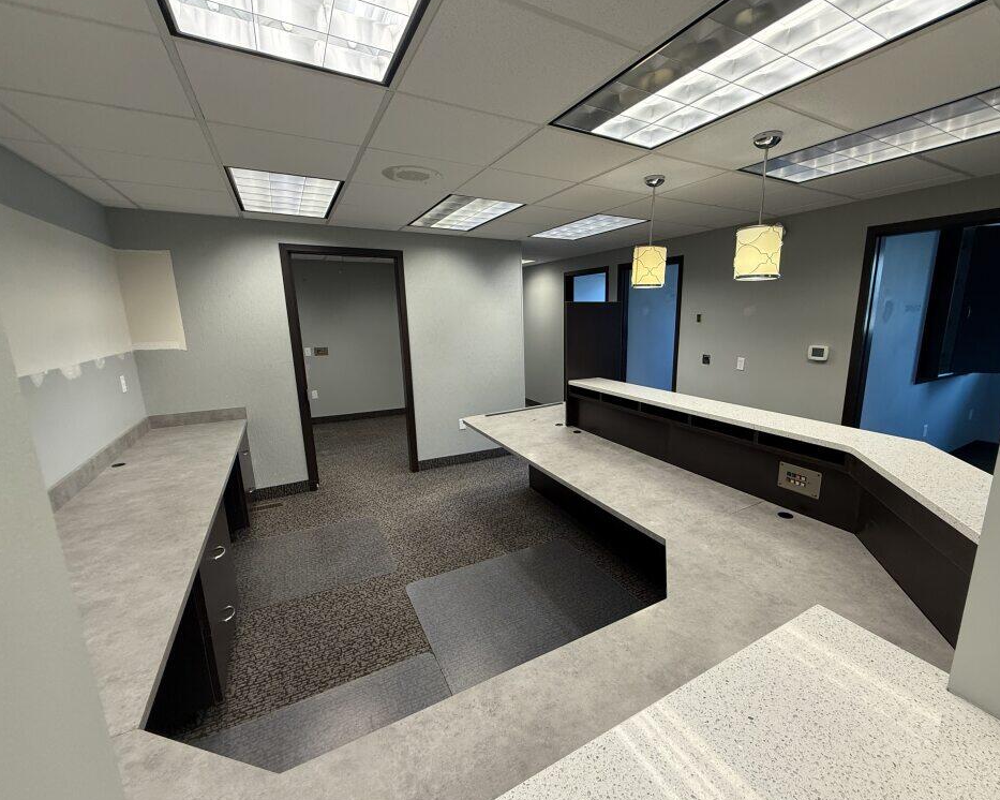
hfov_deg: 96.6
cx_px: 543
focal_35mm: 15
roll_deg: +0.7
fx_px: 444
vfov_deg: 84.0
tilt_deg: -11.4
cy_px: 402
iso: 200
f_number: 2.2
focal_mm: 2.22
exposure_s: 1/120
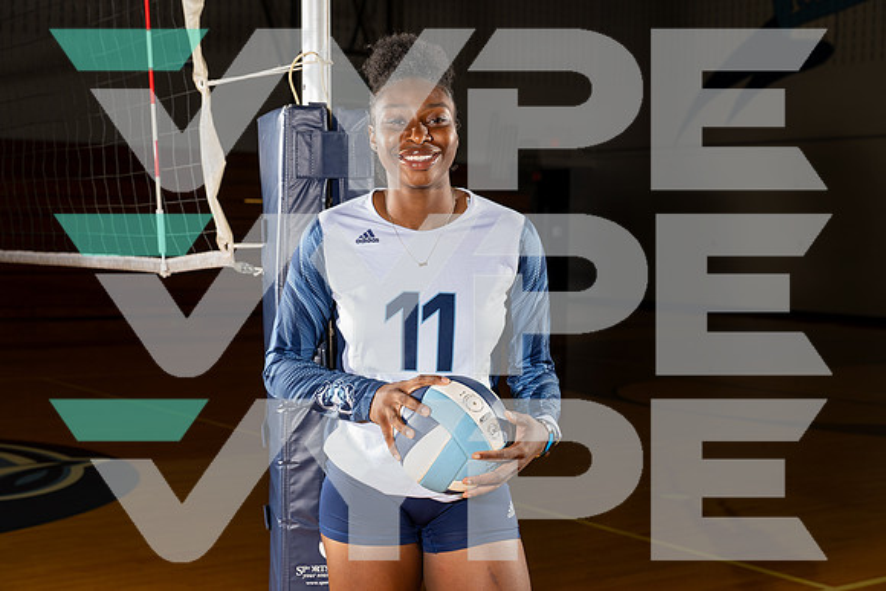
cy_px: 296
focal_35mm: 55
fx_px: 1354
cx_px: 443
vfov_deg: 24.6
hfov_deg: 36.2
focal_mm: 55
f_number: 5.6
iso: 250
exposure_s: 1/250
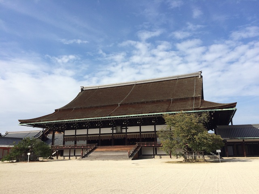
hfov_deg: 61.7
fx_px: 217
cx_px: 130
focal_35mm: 29
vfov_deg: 48.2
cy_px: 97
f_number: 2.2
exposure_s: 1/2564
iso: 32
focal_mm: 4.15
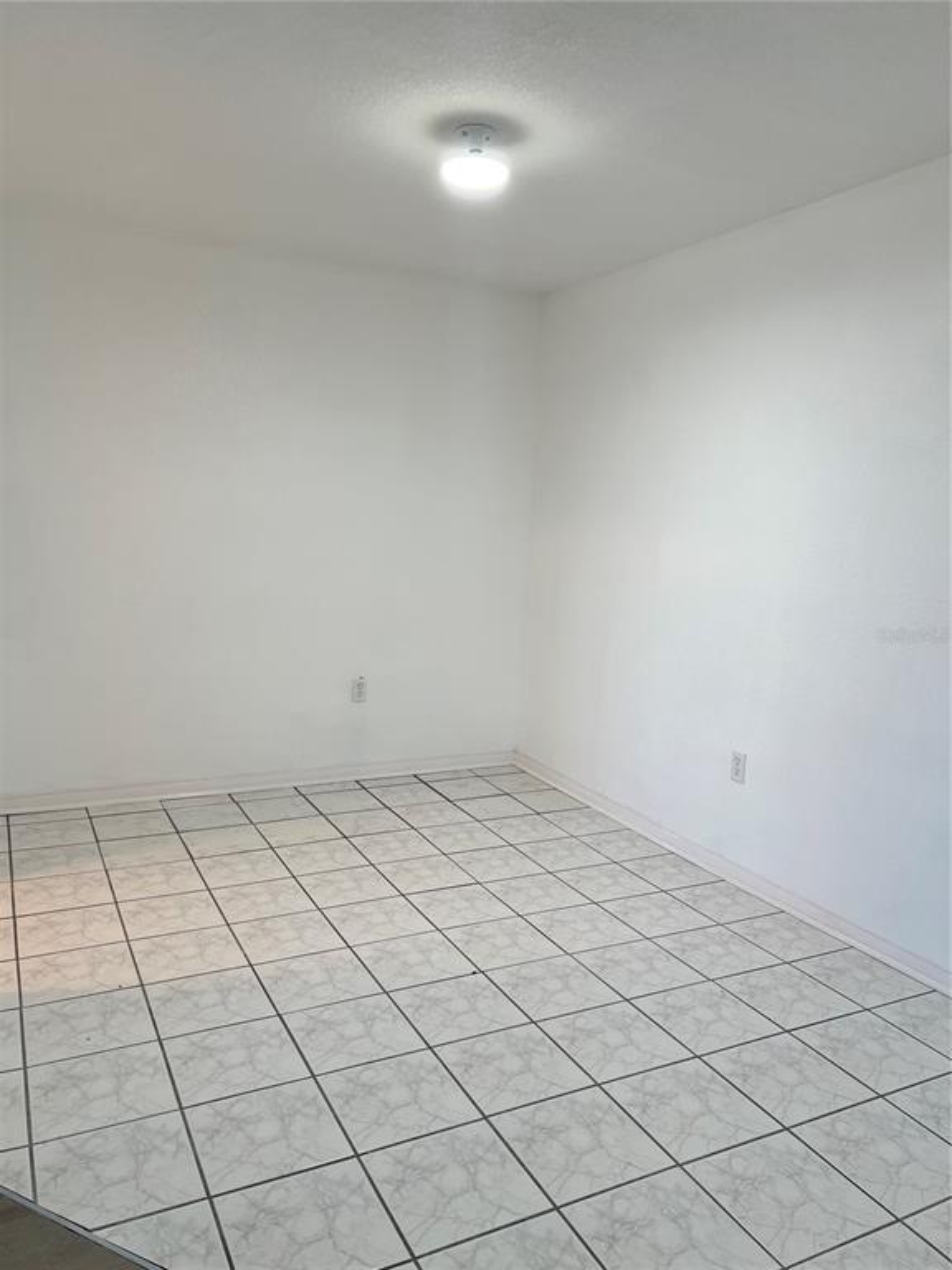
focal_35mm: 26
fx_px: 953
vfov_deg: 67.3
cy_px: 635
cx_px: 476
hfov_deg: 53.1
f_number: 1.5
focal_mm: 5.7
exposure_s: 1/156
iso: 64
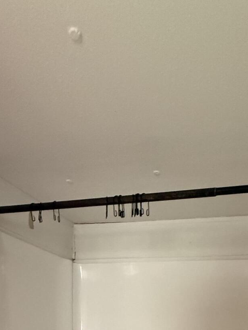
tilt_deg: -9.2
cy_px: 394
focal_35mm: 34
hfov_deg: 41.4
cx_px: 157
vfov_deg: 39.3
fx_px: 325
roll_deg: -0.5
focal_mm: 2.22
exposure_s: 1/60
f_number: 2.2
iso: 800
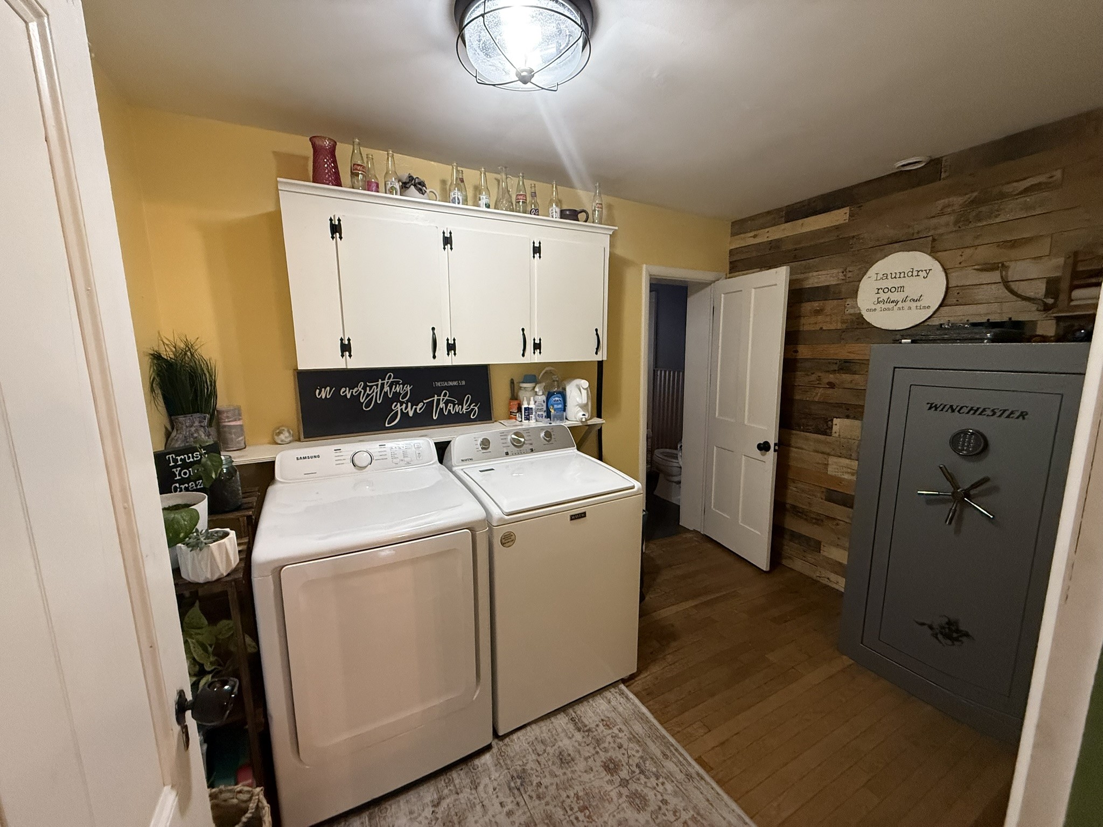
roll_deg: +0.7
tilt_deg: -8.5
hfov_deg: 102.1
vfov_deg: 85.7
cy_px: 414
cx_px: 552
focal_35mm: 14
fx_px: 446
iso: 640
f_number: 2.2
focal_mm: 2.22
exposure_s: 1/60
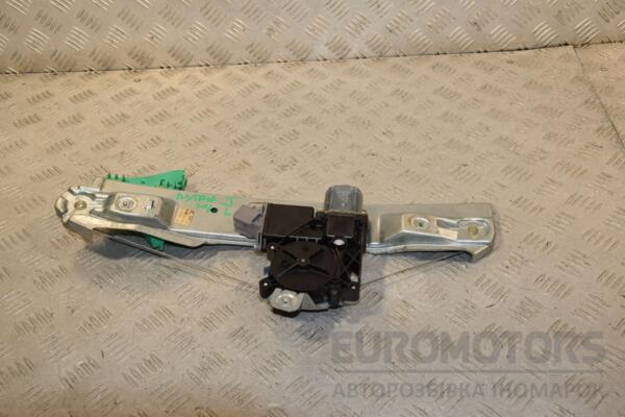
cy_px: 208
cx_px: 312
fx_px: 677
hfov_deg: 49.6
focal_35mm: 39
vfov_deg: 34.2
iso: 800
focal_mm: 26
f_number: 8
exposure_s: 1/200
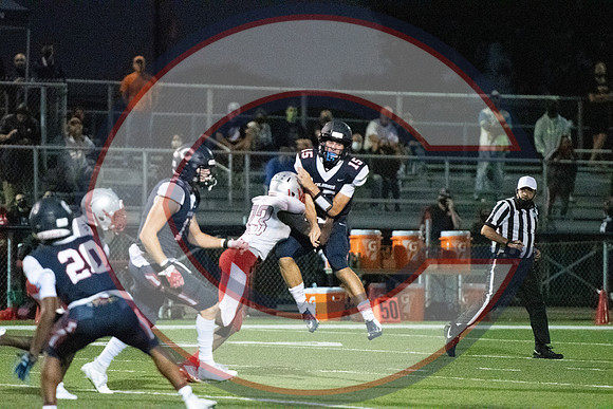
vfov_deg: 4.6
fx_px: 5109
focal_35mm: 300
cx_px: 306
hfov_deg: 6.9
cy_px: 204
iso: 45600
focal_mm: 200
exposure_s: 1/3200
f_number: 2.8
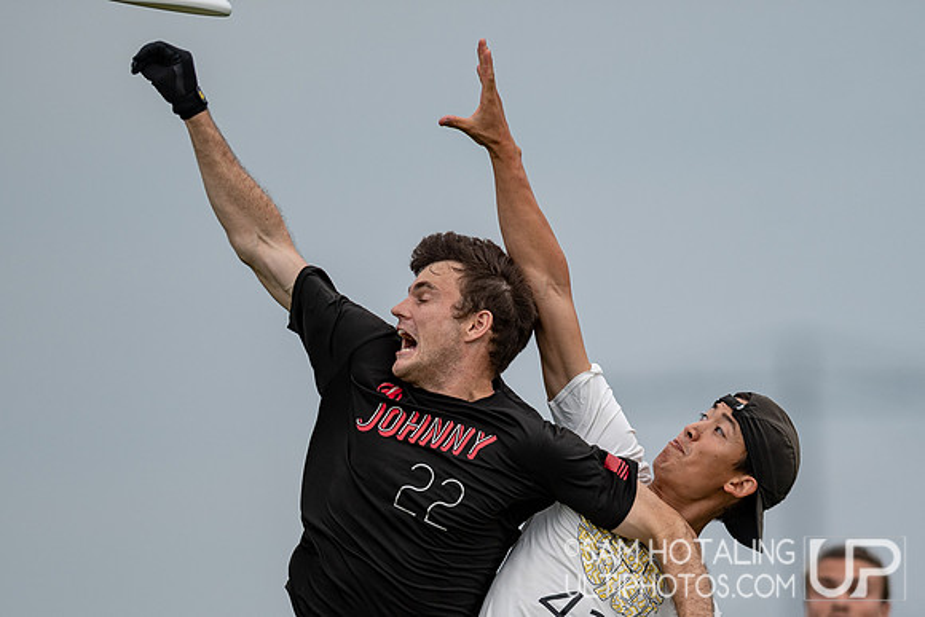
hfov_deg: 3.4
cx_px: 573
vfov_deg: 2.2
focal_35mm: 614
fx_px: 15769
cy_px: 421
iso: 140
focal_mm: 300
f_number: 2.8
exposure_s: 1/3200
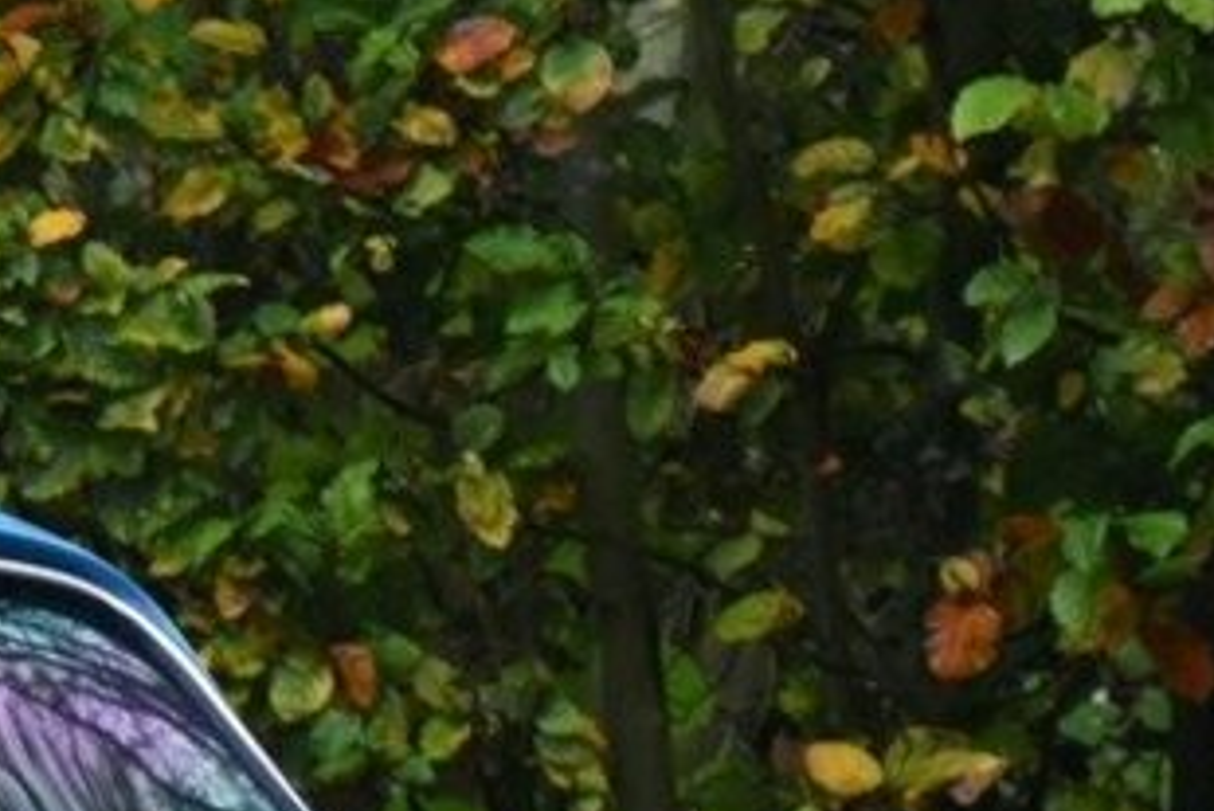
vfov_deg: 3.4
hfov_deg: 5.0
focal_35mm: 406
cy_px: 1121
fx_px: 13697
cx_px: -877
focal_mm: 70
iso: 1800
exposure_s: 1/125
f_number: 5
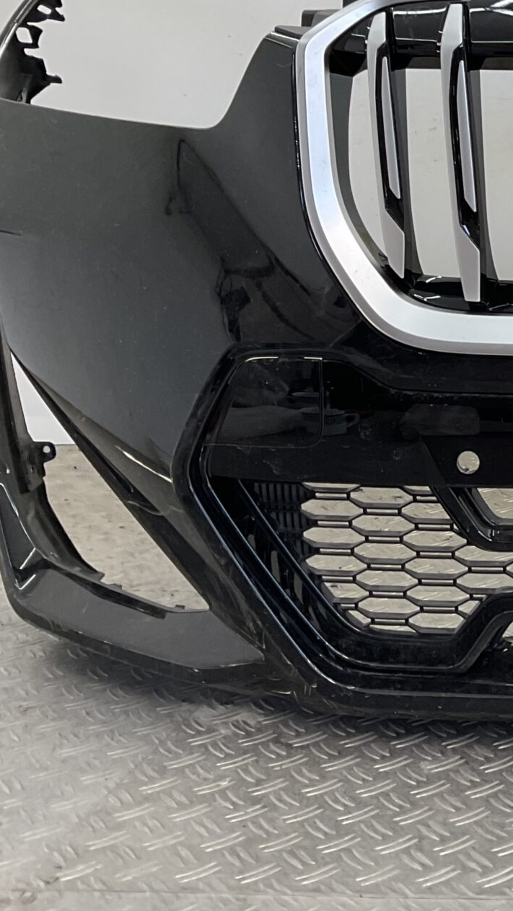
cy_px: 266
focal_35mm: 64
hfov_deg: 16.2
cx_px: 895
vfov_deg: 32.4
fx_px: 1548
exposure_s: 1/145
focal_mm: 3
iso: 16
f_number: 1.8
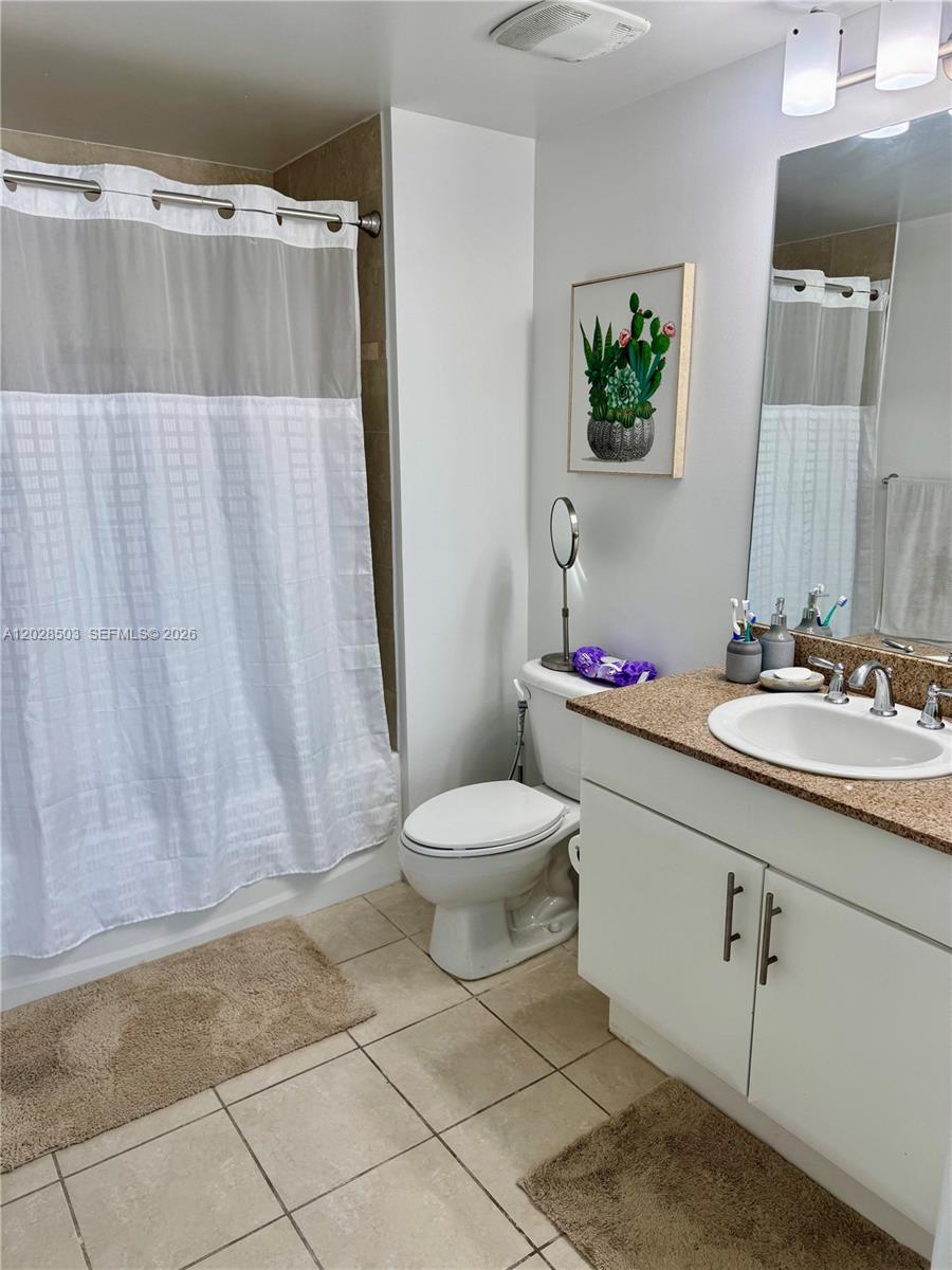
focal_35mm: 24
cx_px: 476
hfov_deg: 56.8
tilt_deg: -12.7
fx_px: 880
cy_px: 635
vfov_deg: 71.6
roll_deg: -0.1
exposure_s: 1/368
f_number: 1.78
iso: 80
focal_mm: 6.76
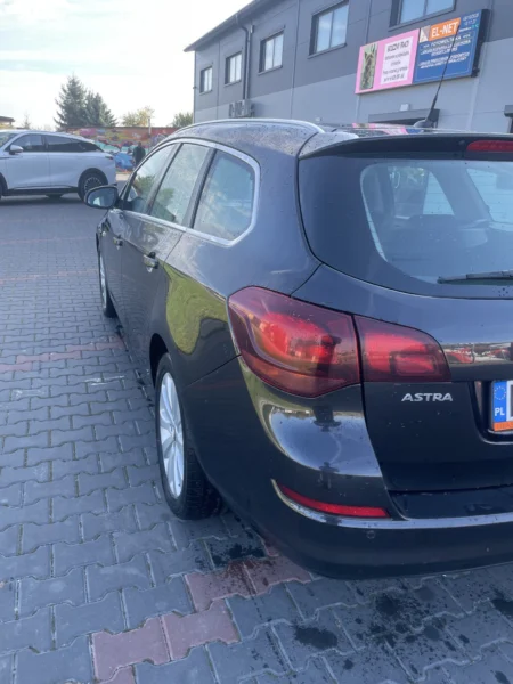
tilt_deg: -17.0
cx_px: 256
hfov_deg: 53.1
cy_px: 342
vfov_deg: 67.3
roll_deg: -1.4
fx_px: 514
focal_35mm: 26
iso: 32
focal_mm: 4.2
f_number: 1.6
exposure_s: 1/387
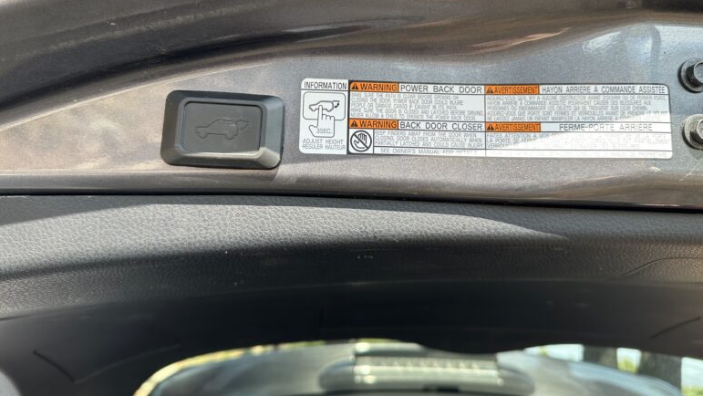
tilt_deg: +25.1
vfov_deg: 42.4
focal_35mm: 27
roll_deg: +3.9
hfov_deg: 69.8
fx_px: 503
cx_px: 347
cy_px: 138
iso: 80
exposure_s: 1/276
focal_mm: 6.86
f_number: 1.78
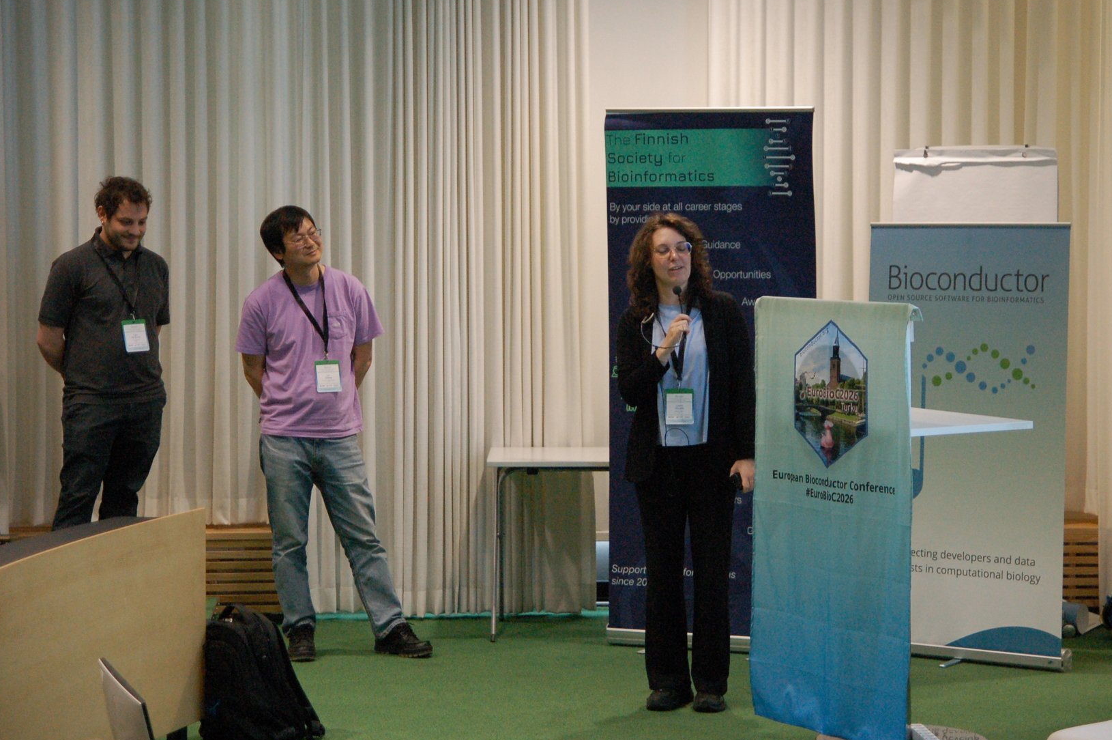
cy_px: 335
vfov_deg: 14.8
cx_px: 666
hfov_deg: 22.1
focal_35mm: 92
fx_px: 2839
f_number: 3.2
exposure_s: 1/125
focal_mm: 50
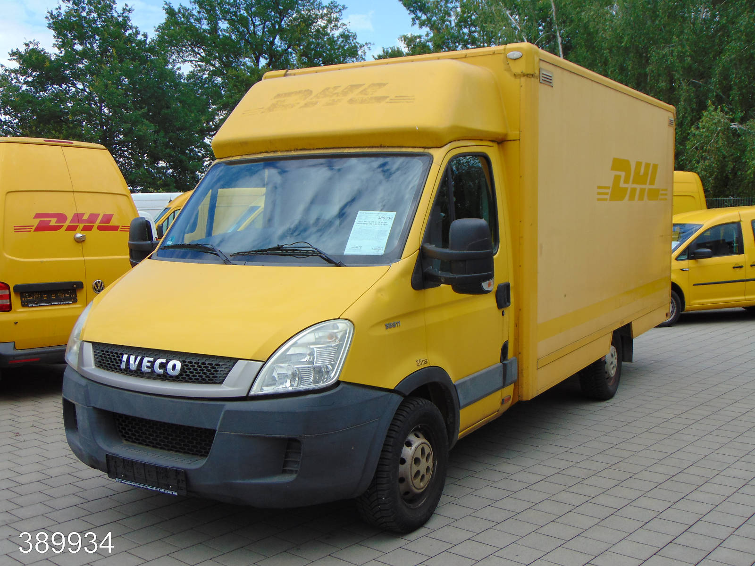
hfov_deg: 47.9
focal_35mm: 39
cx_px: 378
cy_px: 283
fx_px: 851
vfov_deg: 36.8
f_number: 3.3
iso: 80
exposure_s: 1/640
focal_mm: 6.9
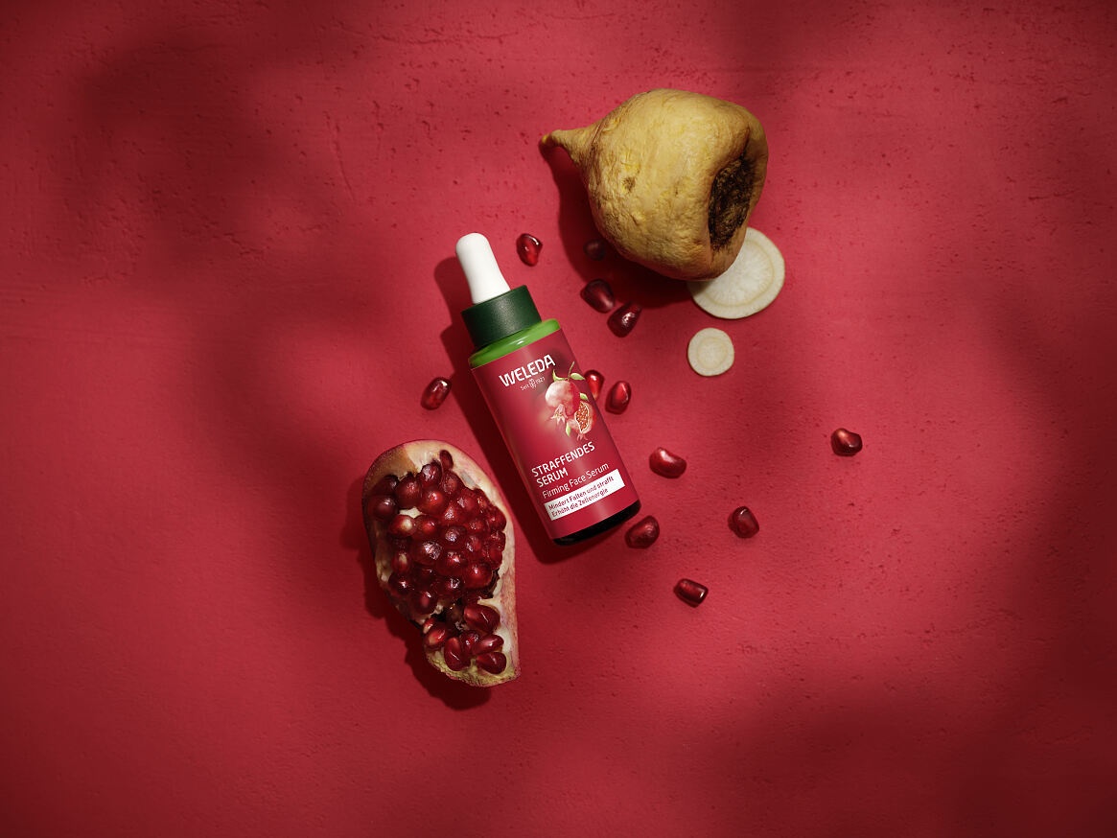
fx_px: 2549
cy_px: 419
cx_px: 558
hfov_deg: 24.7
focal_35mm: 79
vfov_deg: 18.7
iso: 100
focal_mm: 100
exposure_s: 1/125
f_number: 6.4
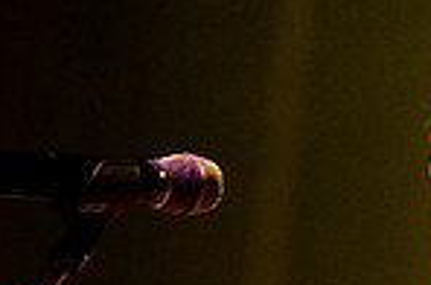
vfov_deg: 3.7
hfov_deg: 5.7
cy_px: 464
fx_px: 4349
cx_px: 414
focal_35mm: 364
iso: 640
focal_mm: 62
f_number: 2.8
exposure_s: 1/125
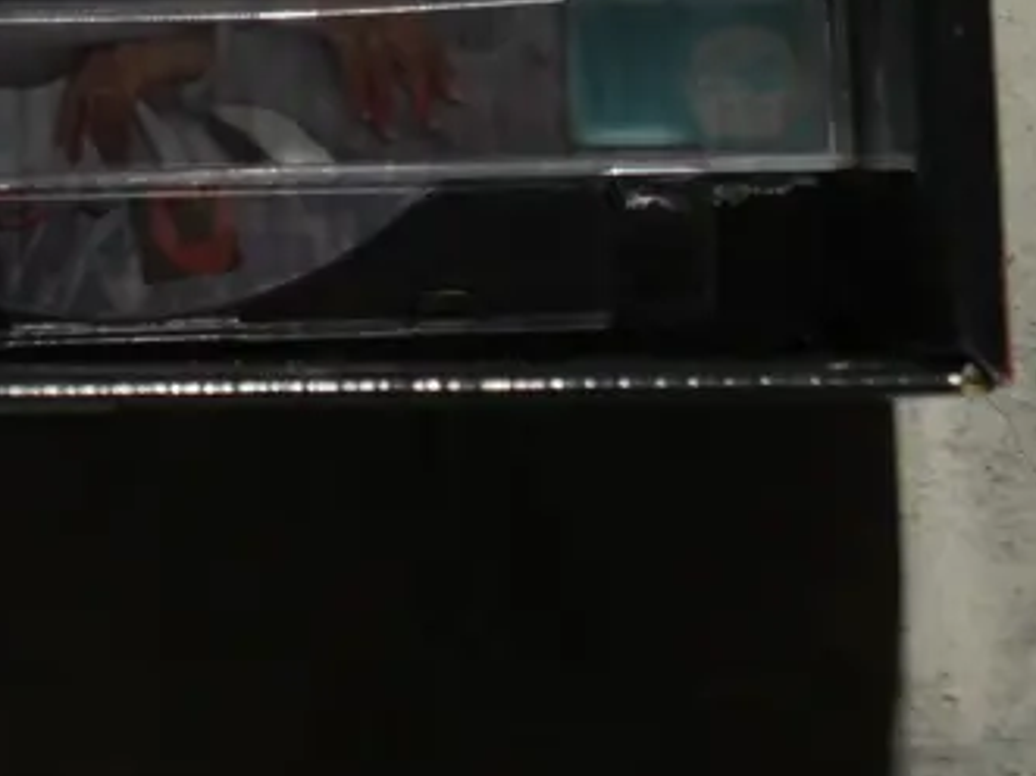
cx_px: -441
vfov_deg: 6.6
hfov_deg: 8.7
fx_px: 6672
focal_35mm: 223
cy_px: -391
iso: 1600
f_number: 5.5
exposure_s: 1/80
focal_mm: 36
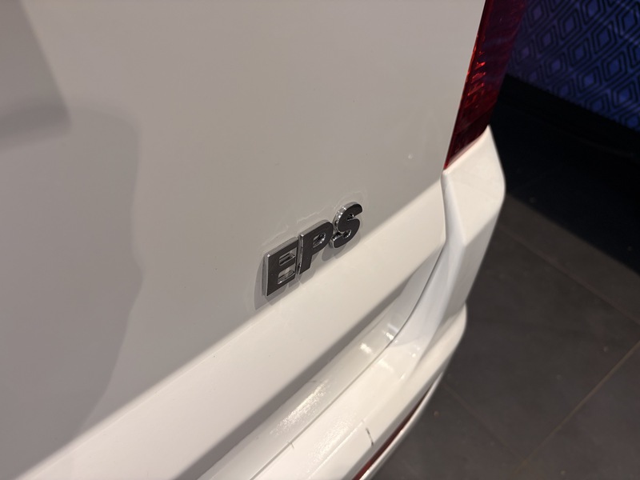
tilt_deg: -43.9
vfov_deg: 53.1
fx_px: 481
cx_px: 320
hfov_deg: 67.3
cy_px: 240
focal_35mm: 26
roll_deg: -6.8
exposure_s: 1/100
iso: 50
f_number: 1.6
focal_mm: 5.96
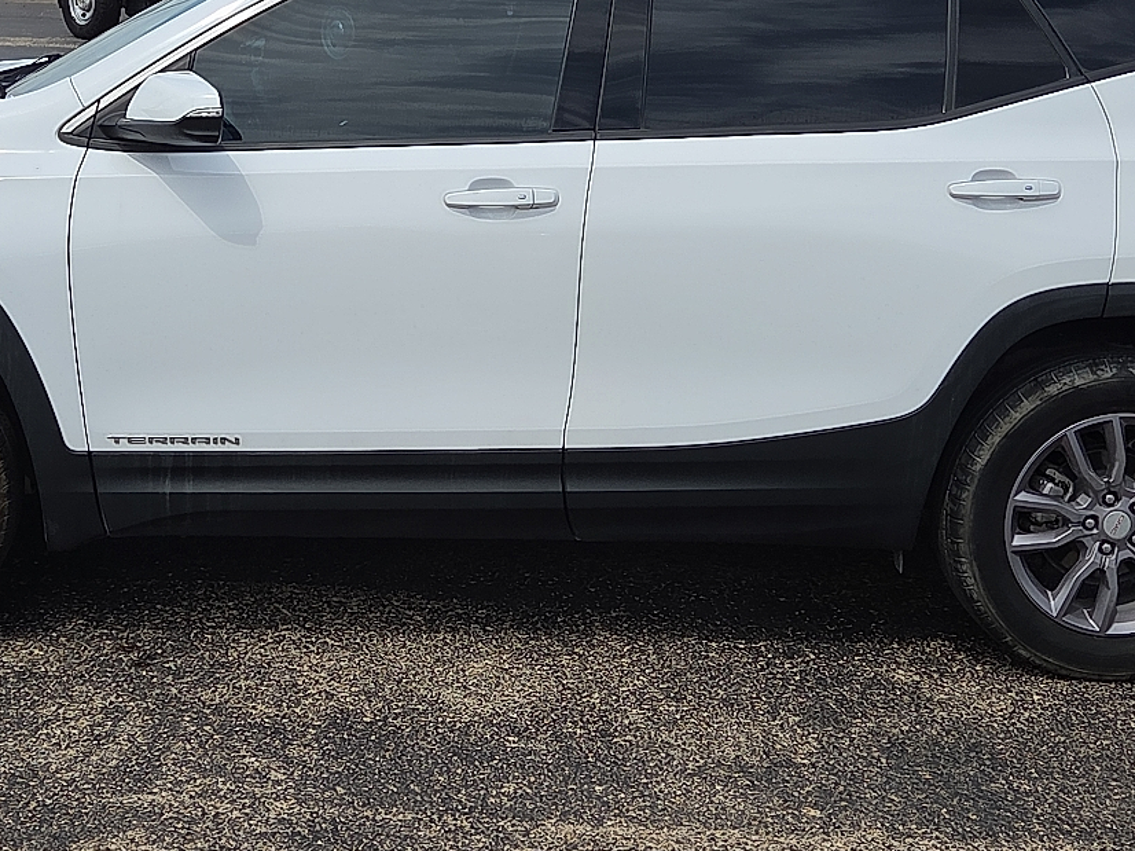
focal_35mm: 62
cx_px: 485
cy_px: 272
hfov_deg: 31.2
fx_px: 2032
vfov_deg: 23.5
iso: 77
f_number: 1.8
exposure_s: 1/10000
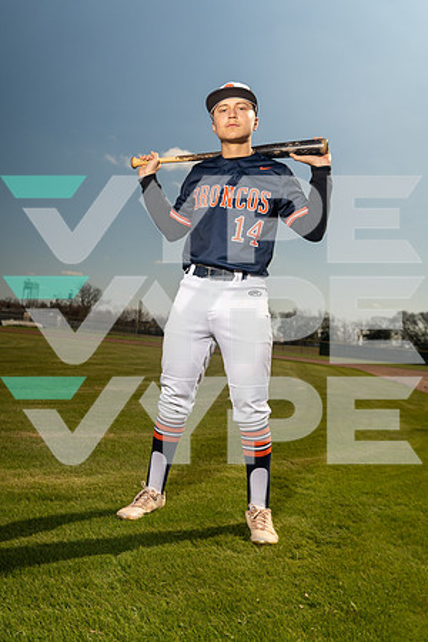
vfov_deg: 58.7
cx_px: 214
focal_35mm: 32
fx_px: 571
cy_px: 321
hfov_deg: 41.1
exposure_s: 1/200
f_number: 5
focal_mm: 32
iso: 500
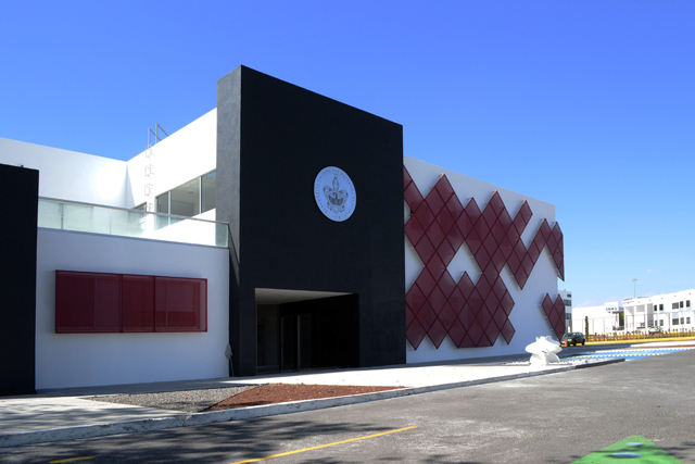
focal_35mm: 27
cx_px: 348
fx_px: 521
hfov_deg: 67.4
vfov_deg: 48.0
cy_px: 232
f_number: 11
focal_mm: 18
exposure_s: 1/400
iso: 720
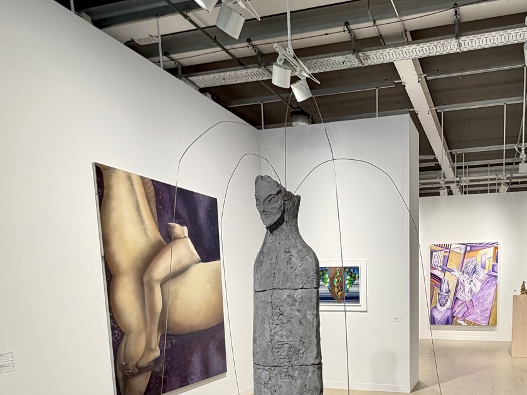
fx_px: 381
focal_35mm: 25
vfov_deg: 50.9
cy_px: 326
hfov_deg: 64.9
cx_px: 400
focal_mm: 2.22
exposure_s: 1/100
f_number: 2.2
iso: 100
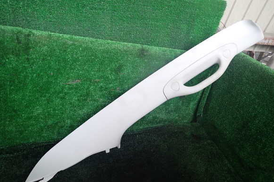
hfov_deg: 67.4
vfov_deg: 47.9
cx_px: 141
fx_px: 205
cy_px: 95
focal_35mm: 27
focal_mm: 4.5
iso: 200
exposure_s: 1/30
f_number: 2
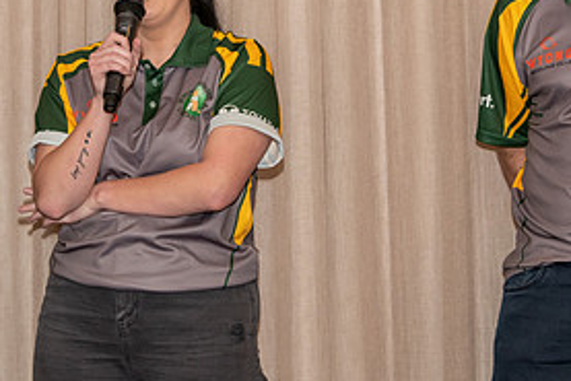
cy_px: 10
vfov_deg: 8.9
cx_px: 205
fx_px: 2428
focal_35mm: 153
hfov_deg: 13.4
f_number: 5.6
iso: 800
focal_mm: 65
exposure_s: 1/60
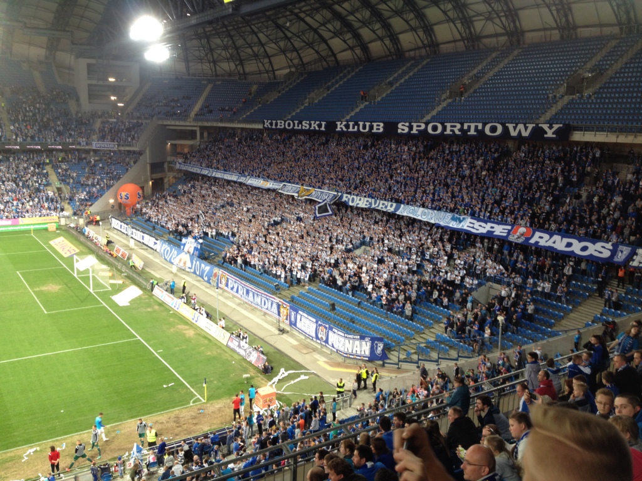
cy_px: 240
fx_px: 649
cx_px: 321
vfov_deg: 40.7
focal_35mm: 35
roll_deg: -1.0
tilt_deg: -12.9
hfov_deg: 52.6
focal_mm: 4.28
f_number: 2.4
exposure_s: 1/20
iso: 50
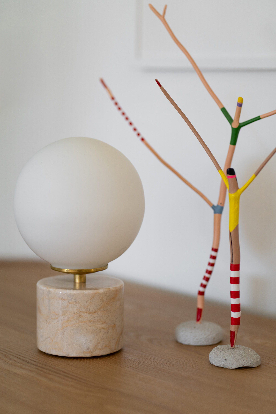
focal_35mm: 85
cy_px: 207
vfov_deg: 23.9
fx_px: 977
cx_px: 138
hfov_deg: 16.1
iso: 640
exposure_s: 1/160
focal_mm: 85
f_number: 2.5
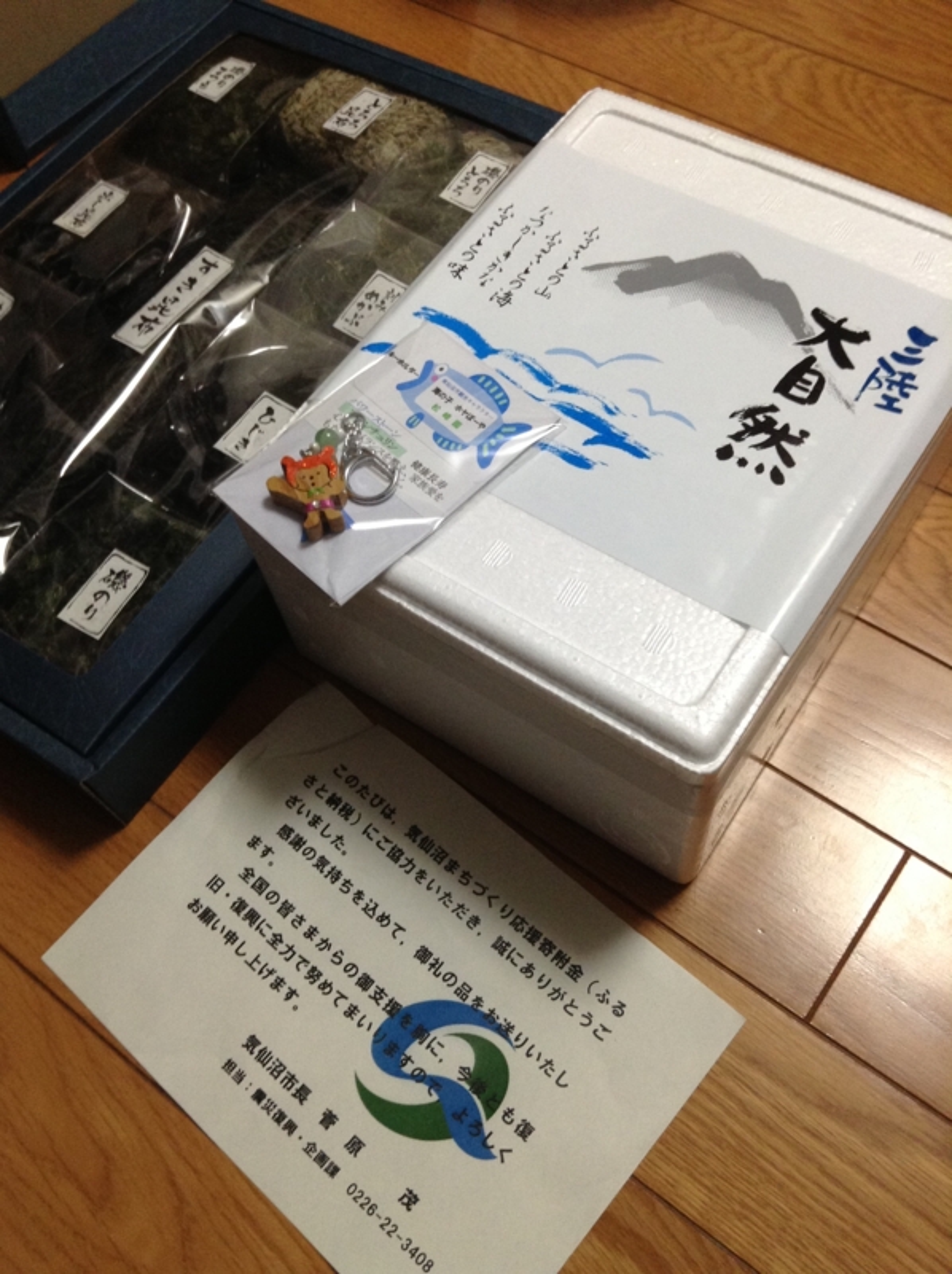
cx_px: 476
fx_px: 1213
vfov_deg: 55.4
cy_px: 637
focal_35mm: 33
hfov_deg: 42.9
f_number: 2.4
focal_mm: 3.3
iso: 80
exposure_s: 1/24
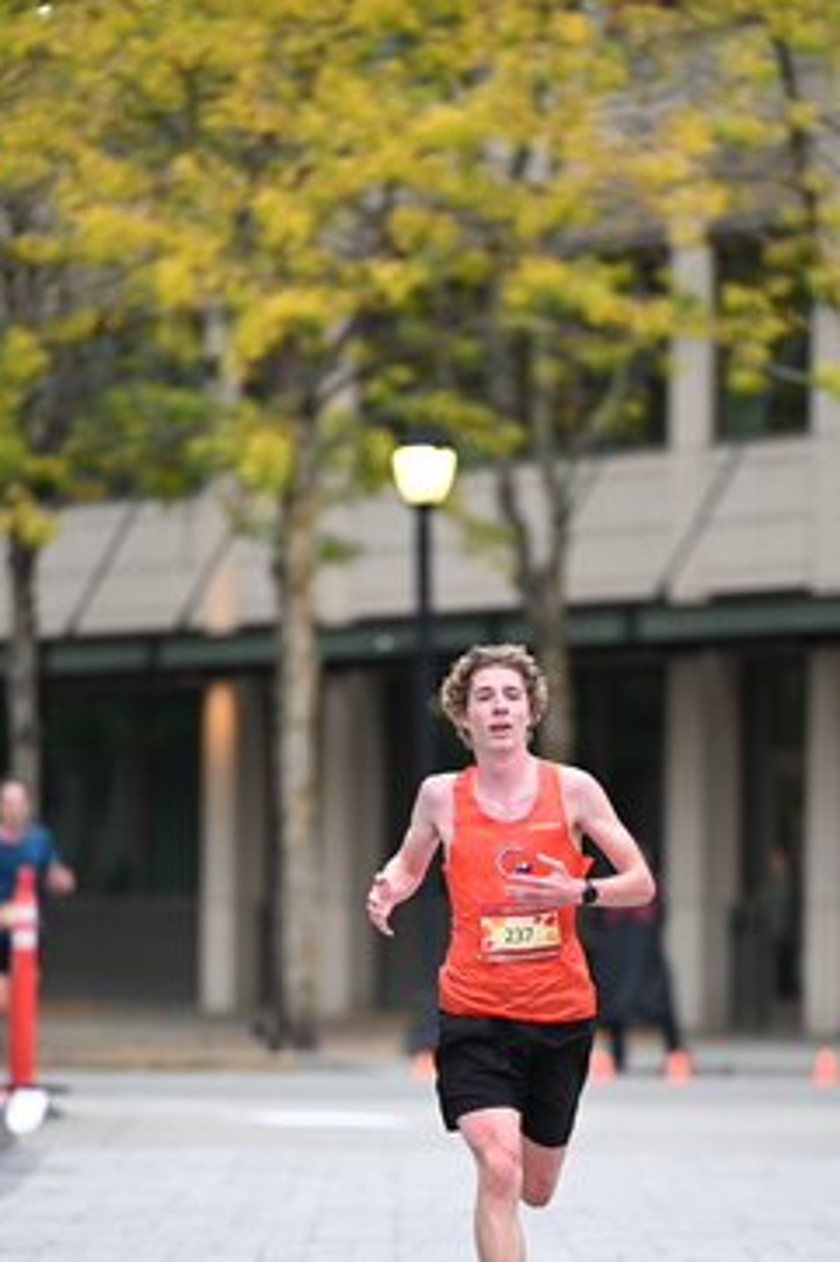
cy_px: 917
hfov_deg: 4.5
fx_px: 10649
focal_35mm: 304
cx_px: 532
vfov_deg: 6.8
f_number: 2.8
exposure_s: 1/800
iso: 1600
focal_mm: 200
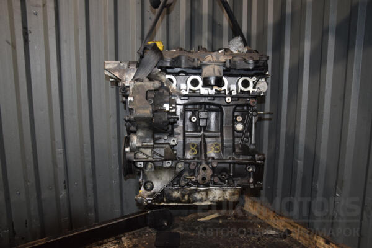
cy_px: 124
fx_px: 279
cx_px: 186
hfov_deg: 67.4
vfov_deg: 47.9
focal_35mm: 27
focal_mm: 18
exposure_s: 1/60
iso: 800
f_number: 5
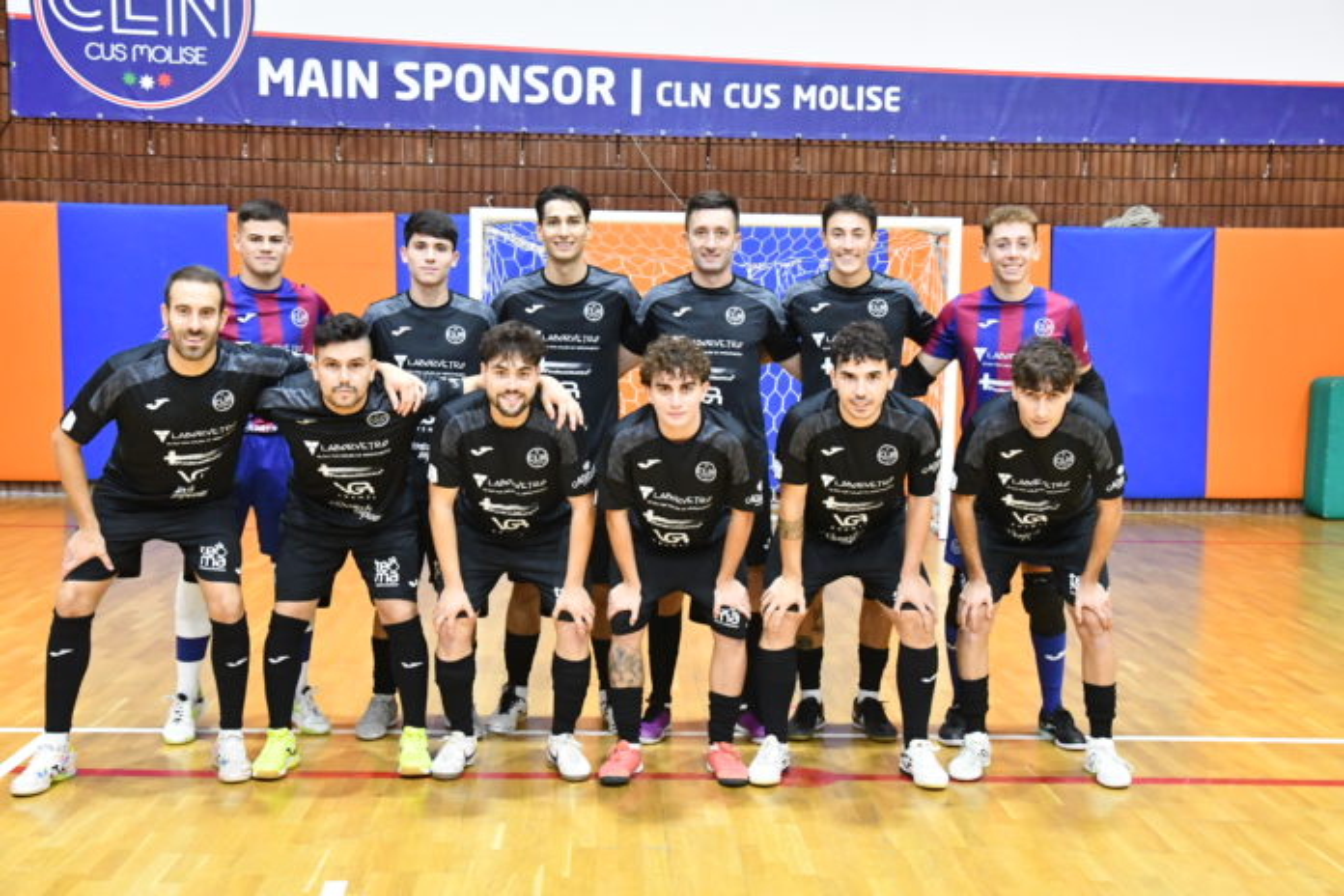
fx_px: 1792
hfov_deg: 41.1
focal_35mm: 48
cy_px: 448
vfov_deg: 28.1
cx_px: 672
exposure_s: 1/160
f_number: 6.3
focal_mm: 32
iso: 8000
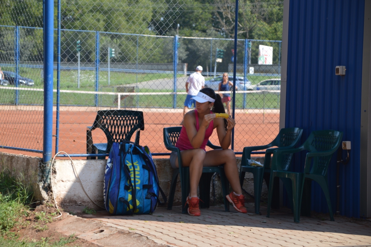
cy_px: 124
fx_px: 1050
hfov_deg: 20.0
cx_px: 186
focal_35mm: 102
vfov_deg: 13.4
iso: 100
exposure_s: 1/125
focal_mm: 68
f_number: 5.6
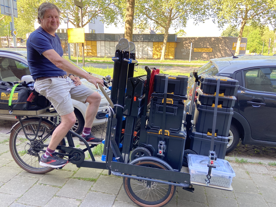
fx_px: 207
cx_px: 138
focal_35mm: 26
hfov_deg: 67.3
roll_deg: -1.0
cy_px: 104
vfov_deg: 53.1
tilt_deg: -14.3
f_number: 1.8
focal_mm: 4.25
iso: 32
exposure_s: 1/121
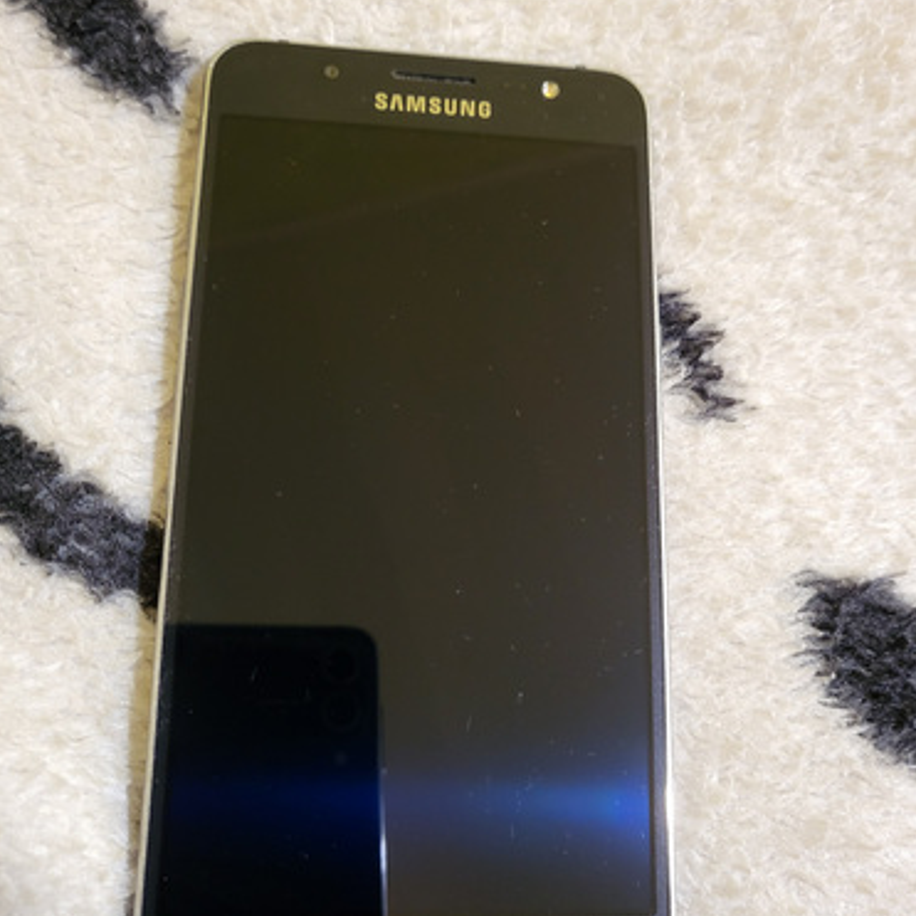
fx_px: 928
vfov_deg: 52.5
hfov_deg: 52.5
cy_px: 484
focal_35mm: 31
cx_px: 458
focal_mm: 4.25
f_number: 1.8
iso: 640
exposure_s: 1/33.3
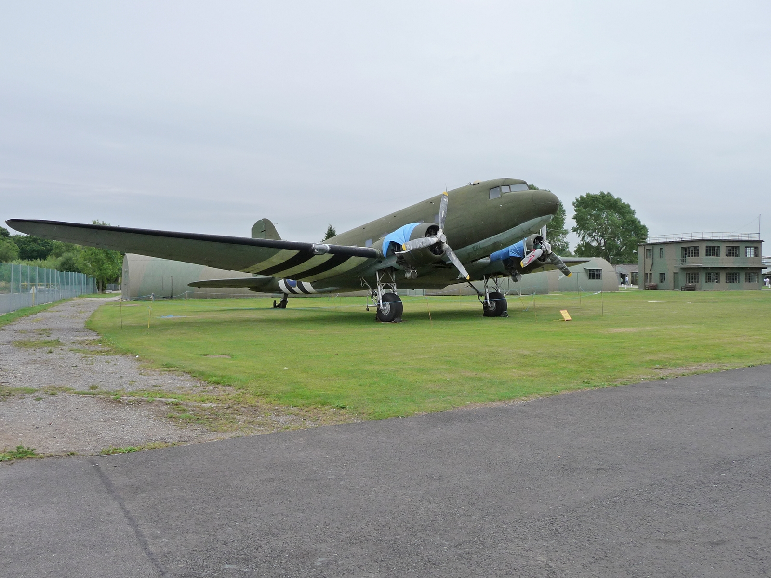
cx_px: 386
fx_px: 713
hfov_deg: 56.8
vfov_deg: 44.2
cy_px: 289
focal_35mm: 32
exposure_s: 1/500
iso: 160
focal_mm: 5.3
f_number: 3.5
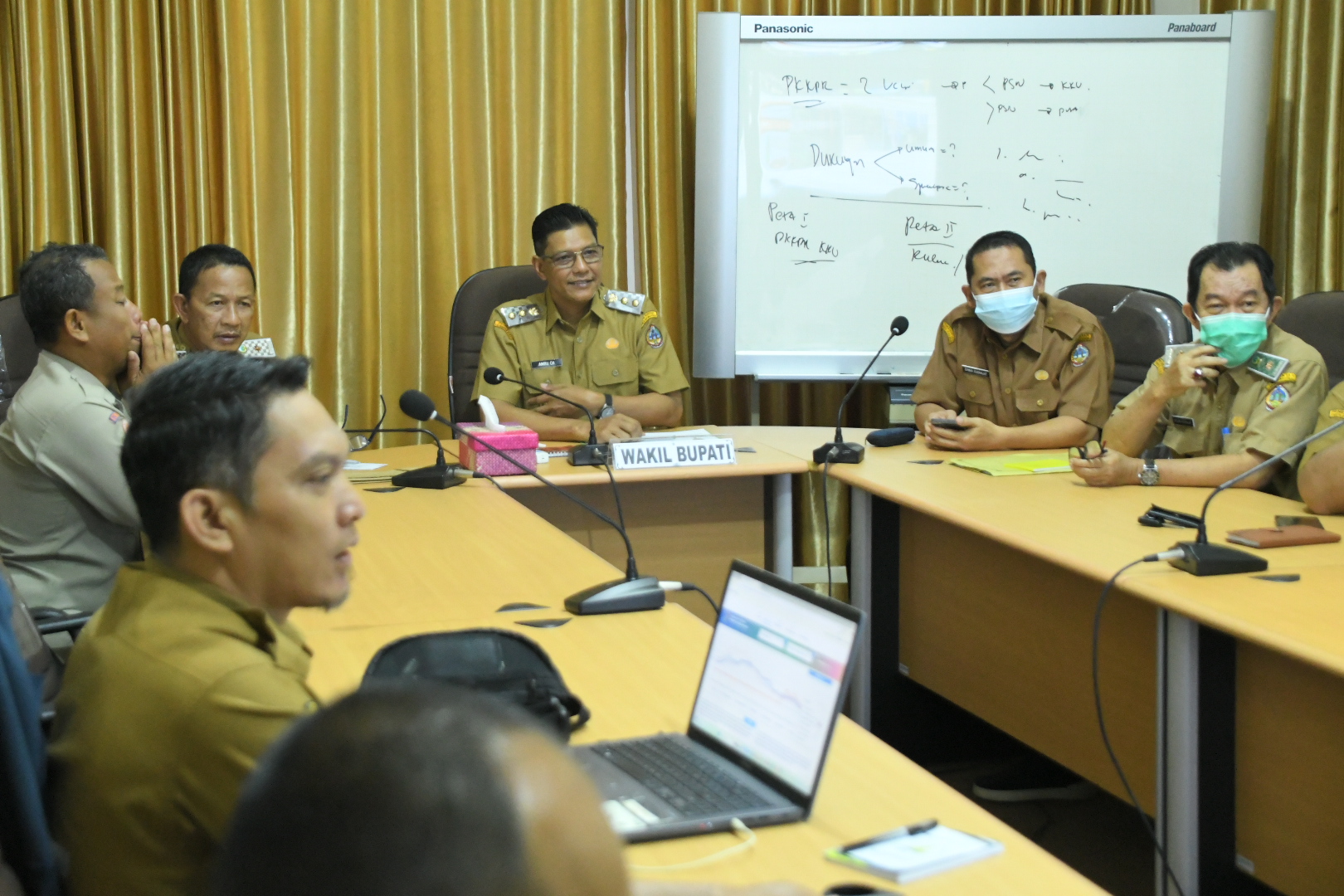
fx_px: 2352
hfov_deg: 31.9
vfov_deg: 21.6
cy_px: 448
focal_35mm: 63
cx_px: 672
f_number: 4.8
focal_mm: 42
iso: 6400
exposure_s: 1/100
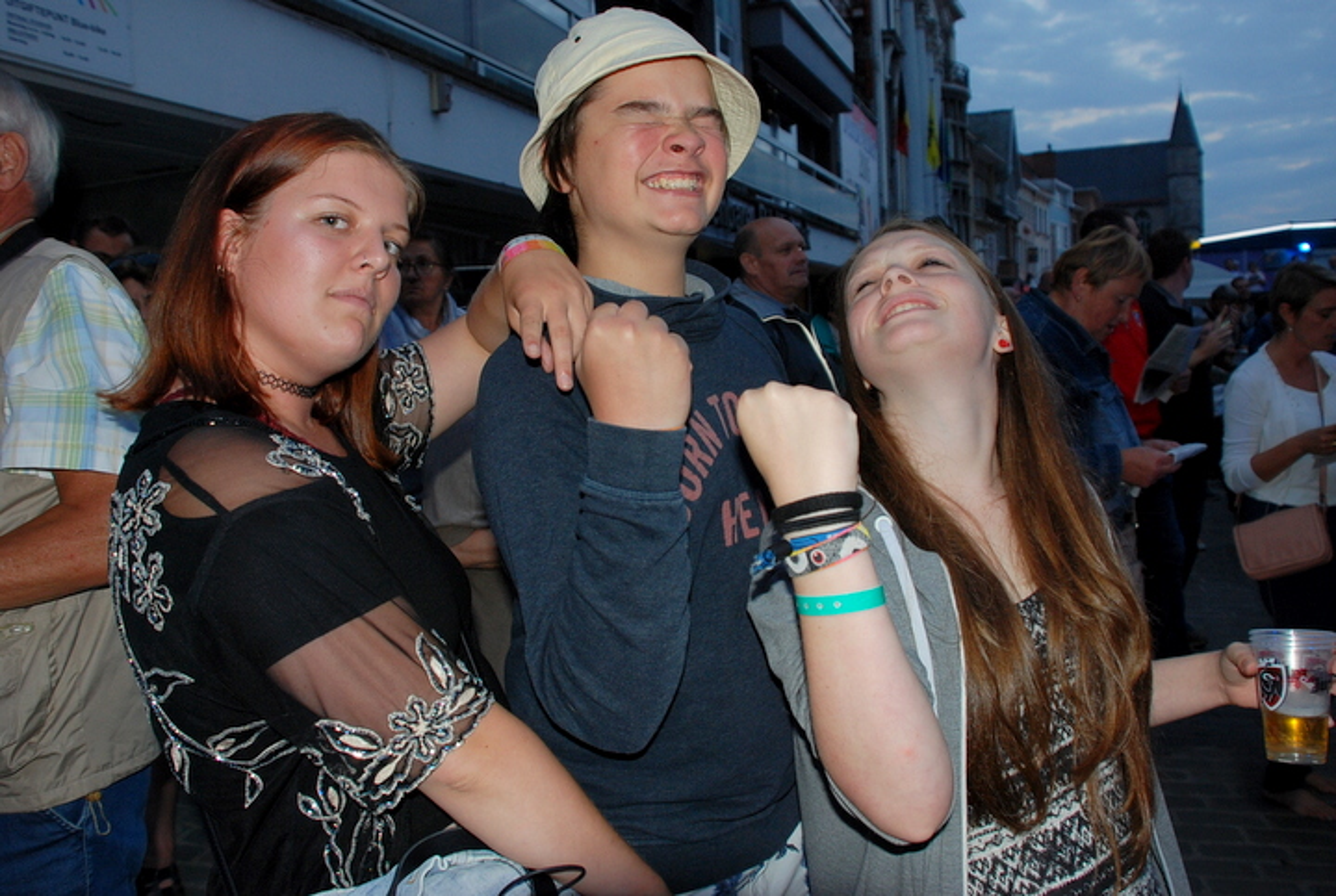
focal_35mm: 30
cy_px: 448
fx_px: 1115
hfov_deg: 61.8
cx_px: 668
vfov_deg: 43.8
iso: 320
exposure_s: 1/60
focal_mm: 20
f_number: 3.8
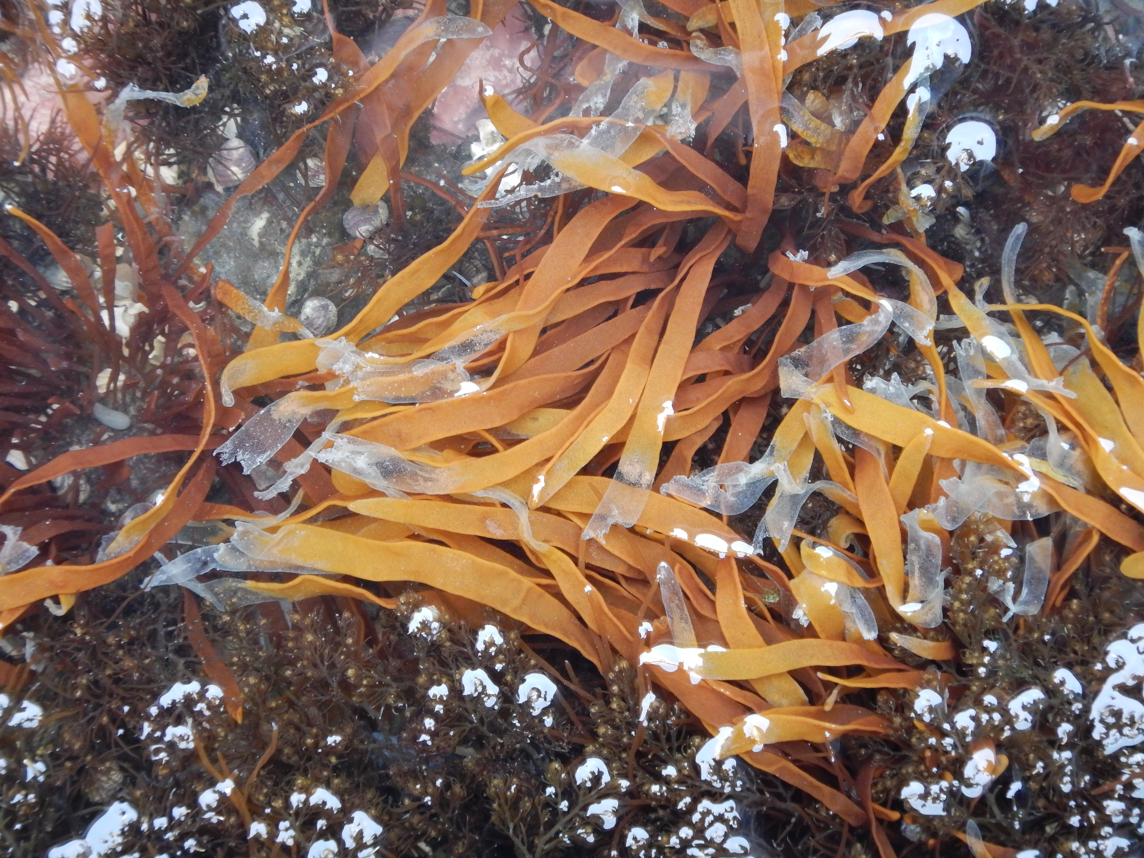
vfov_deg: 12.3
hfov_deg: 16.4
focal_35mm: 120
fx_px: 3966
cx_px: 572
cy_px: 429
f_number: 4.9
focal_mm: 21.5
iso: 400
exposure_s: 1/15
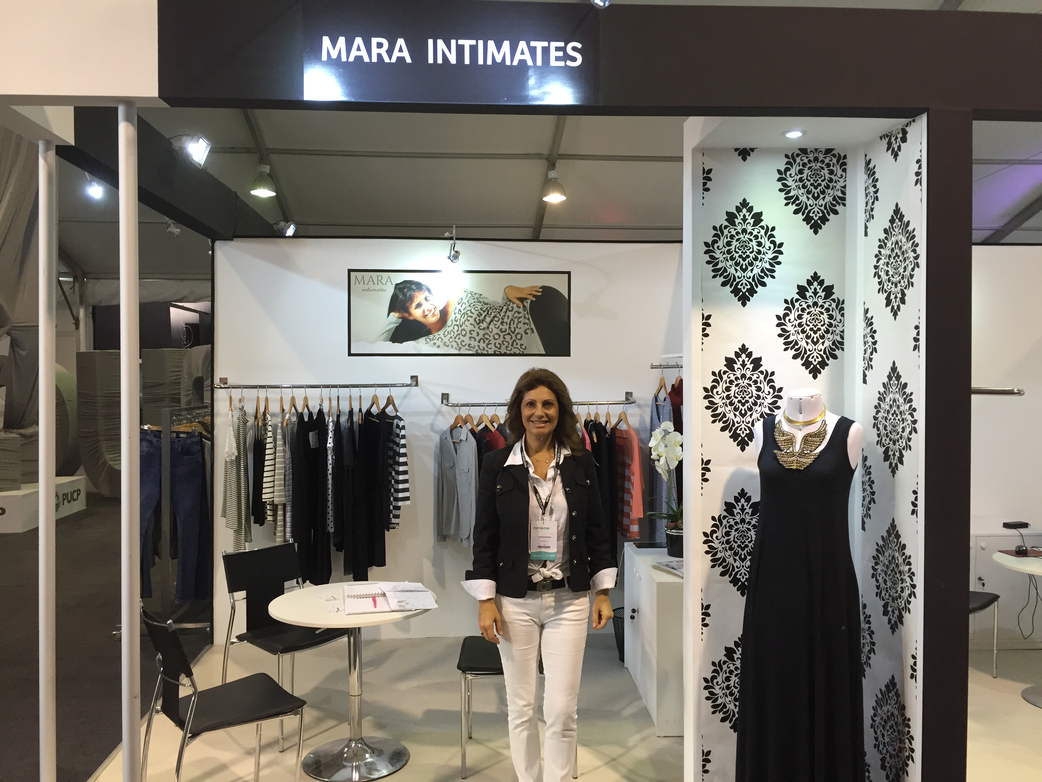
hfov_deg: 61.7
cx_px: 521
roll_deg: -0.9
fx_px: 873
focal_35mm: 29
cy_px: 391
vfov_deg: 48.2
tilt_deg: -1.1
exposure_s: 1/30
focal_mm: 4.15
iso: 40
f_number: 2.2
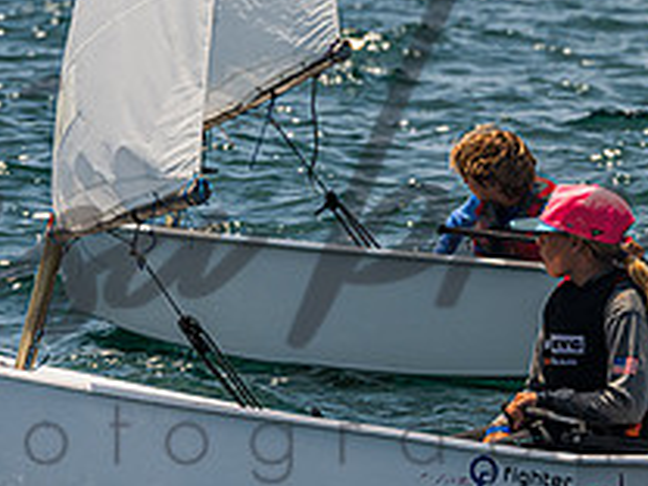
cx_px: 551
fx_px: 8517
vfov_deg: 3.3
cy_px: 204
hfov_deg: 4.4
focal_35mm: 455
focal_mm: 170
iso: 250
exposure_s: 1/1250
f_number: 7.6
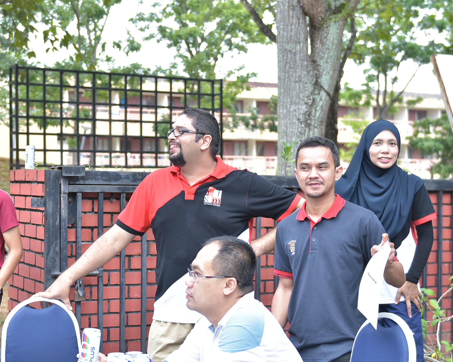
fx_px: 925
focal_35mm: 69
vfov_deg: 22.1
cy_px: 211
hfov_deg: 27.5
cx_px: 221
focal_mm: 32
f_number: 2.8
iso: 400
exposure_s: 1/500
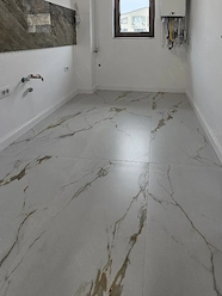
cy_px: 62
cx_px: 136
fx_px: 180
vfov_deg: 71.6
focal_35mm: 21
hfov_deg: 62.7
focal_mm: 2.2
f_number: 2.2
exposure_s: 1/101
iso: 50
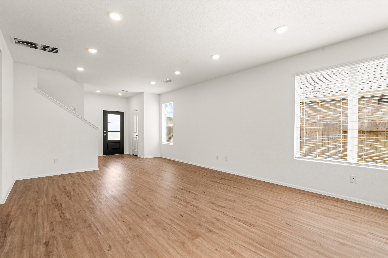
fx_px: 172
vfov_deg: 73.7
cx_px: 194
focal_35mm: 16
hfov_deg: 96.7
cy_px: 129
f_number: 9
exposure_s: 1/1.67
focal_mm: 16
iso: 200
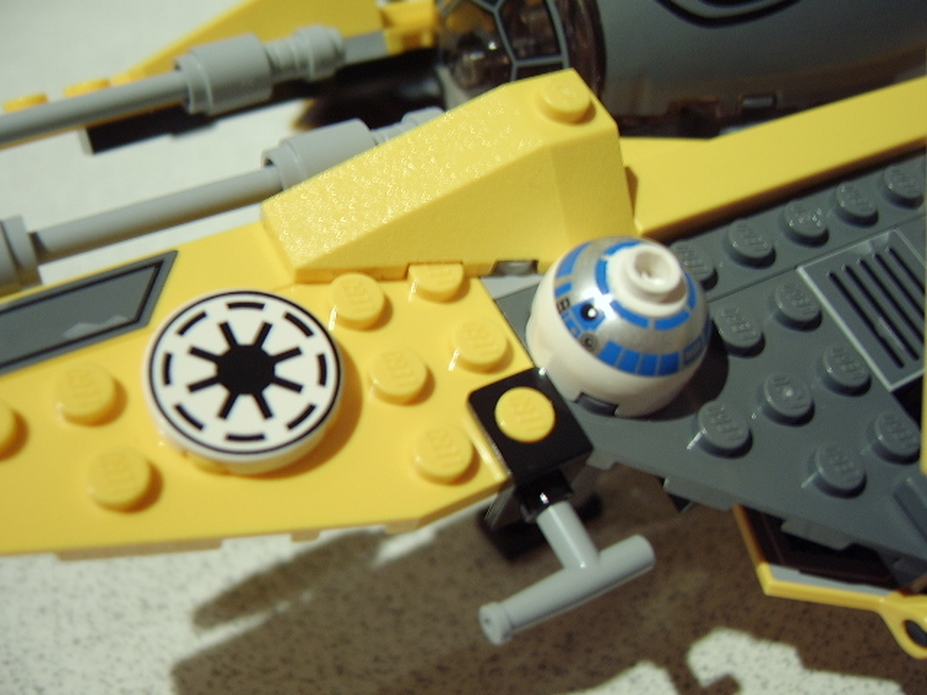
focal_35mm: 31
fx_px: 830
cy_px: 348
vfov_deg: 45.4
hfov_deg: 58.4
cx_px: 464
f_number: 2.7
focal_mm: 8.13
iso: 100
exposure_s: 1/10
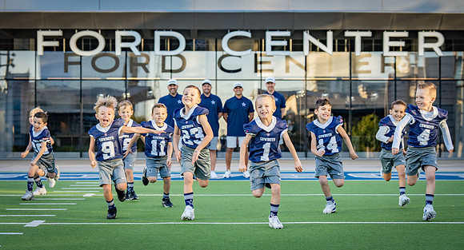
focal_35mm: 85
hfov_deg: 25.3
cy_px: 146
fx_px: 1033
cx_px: 220
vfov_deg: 13.8
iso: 1000
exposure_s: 1/1250
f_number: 4
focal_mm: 70
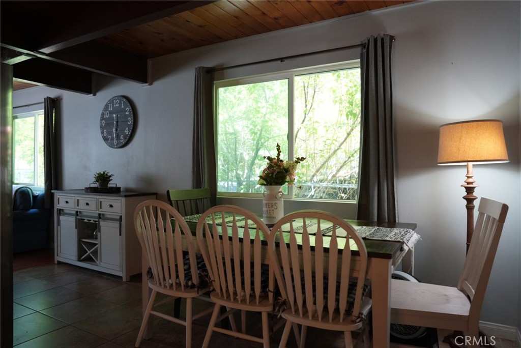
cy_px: 174
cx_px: 260
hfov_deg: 73.7
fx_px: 348
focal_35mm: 24
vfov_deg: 53.2
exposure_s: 1/160
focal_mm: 24
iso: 1600
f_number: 3.2
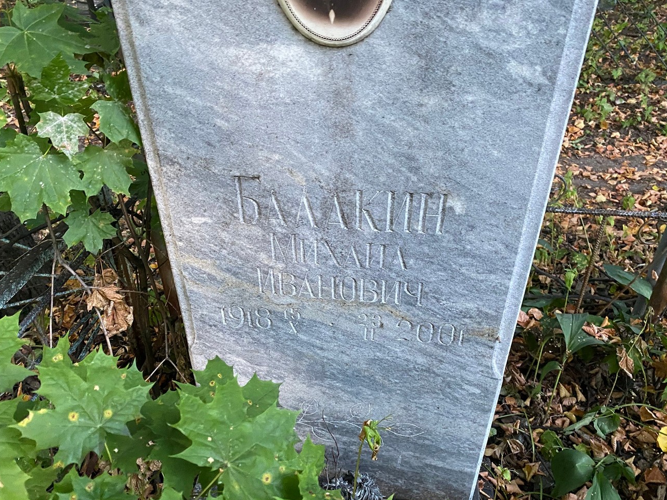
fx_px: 559
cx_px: 316
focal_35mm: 29
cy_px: 262
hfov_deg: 61.6
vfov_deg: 48.2
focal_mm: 4.25
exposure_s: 1/44
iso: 500
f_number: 1.8
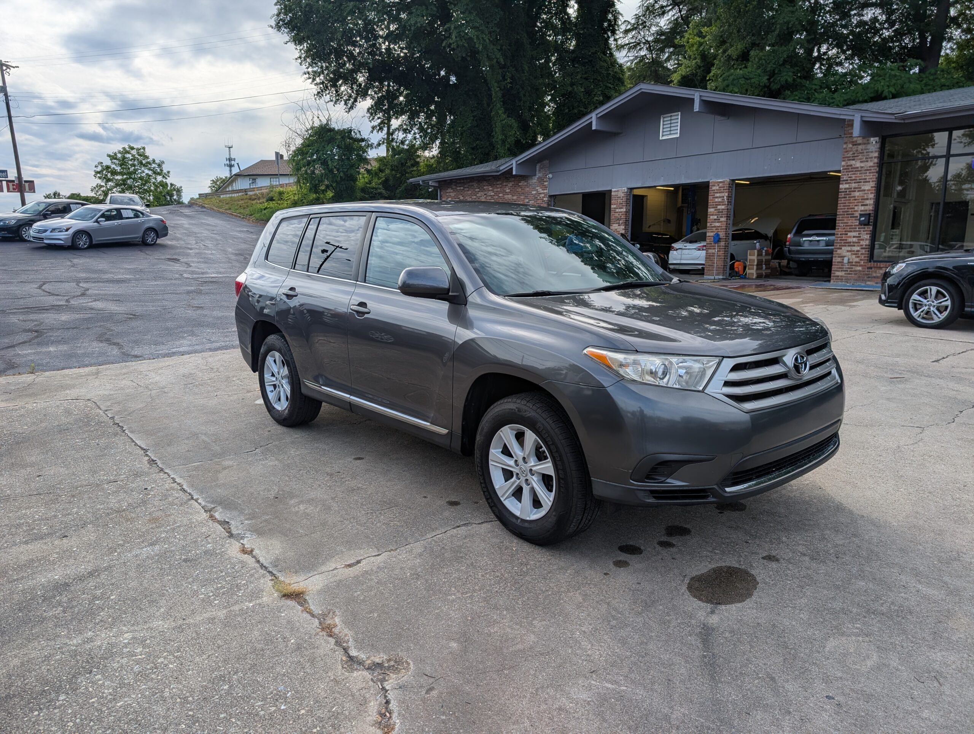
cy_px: 367
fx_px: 676
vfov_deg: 56.9
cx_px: 487
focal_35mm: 24
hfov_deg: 71.5
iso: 19
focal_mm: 6.9
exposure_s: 1/1193
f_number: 1.68
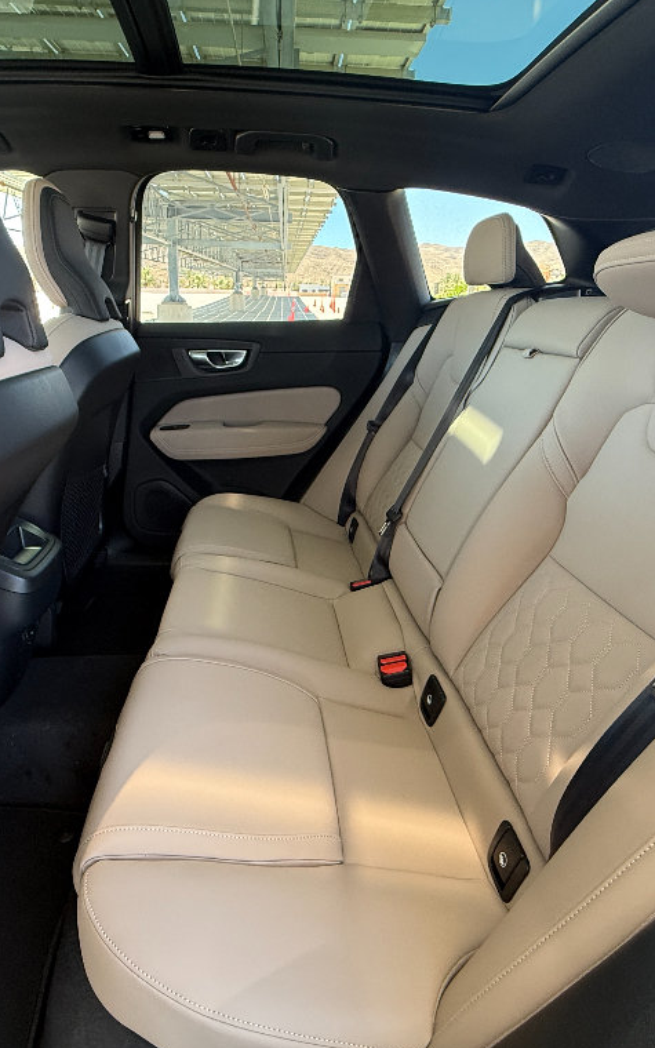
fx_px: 571
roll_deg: -2.2
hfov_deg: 59.5
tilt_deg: -20.5
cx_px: 292
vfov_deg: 85.1
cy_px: 525
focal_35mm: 20
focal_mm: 2.22
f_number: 2.2
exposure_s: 1/99
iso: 250
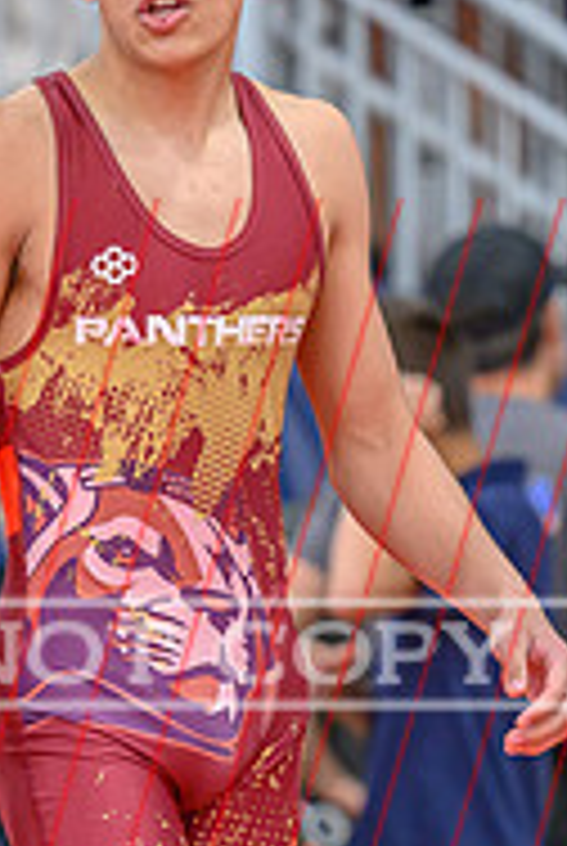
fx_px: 11674
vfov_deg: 4.1
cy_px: 652
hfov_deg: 2.8
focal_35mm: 496
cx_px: 148
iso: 2800
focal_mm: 135
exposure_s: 1/640
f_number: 2.8
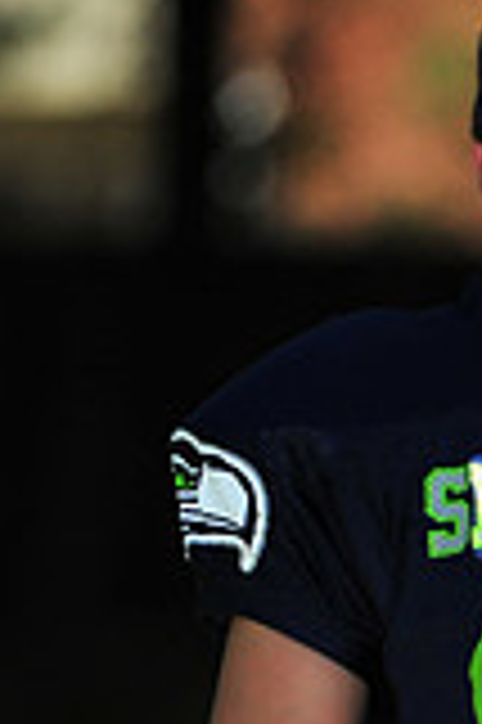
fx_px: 13403
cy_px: 805
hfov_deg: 2.1
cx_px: 712
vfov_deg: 3.1
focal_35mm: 666
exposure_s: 1/4000
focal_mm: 185
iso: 400
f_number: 4.5
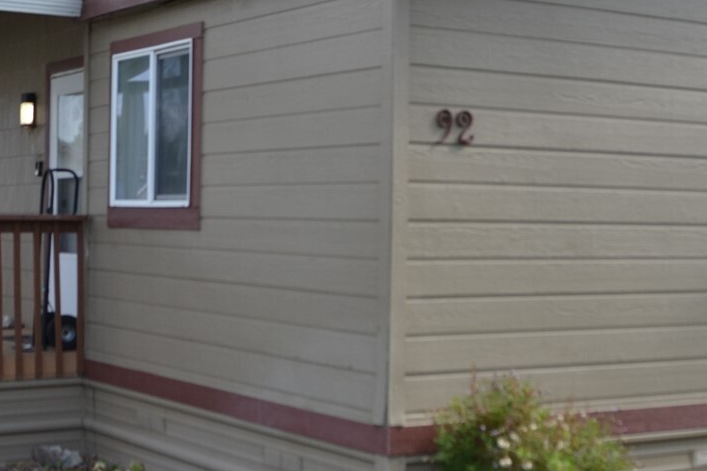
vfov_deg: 18.9
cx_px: 390
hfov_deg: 28.1
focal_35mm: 72
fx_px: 1414
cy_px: 270
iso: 100
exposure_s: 1/200
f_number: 7.1
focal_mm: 20
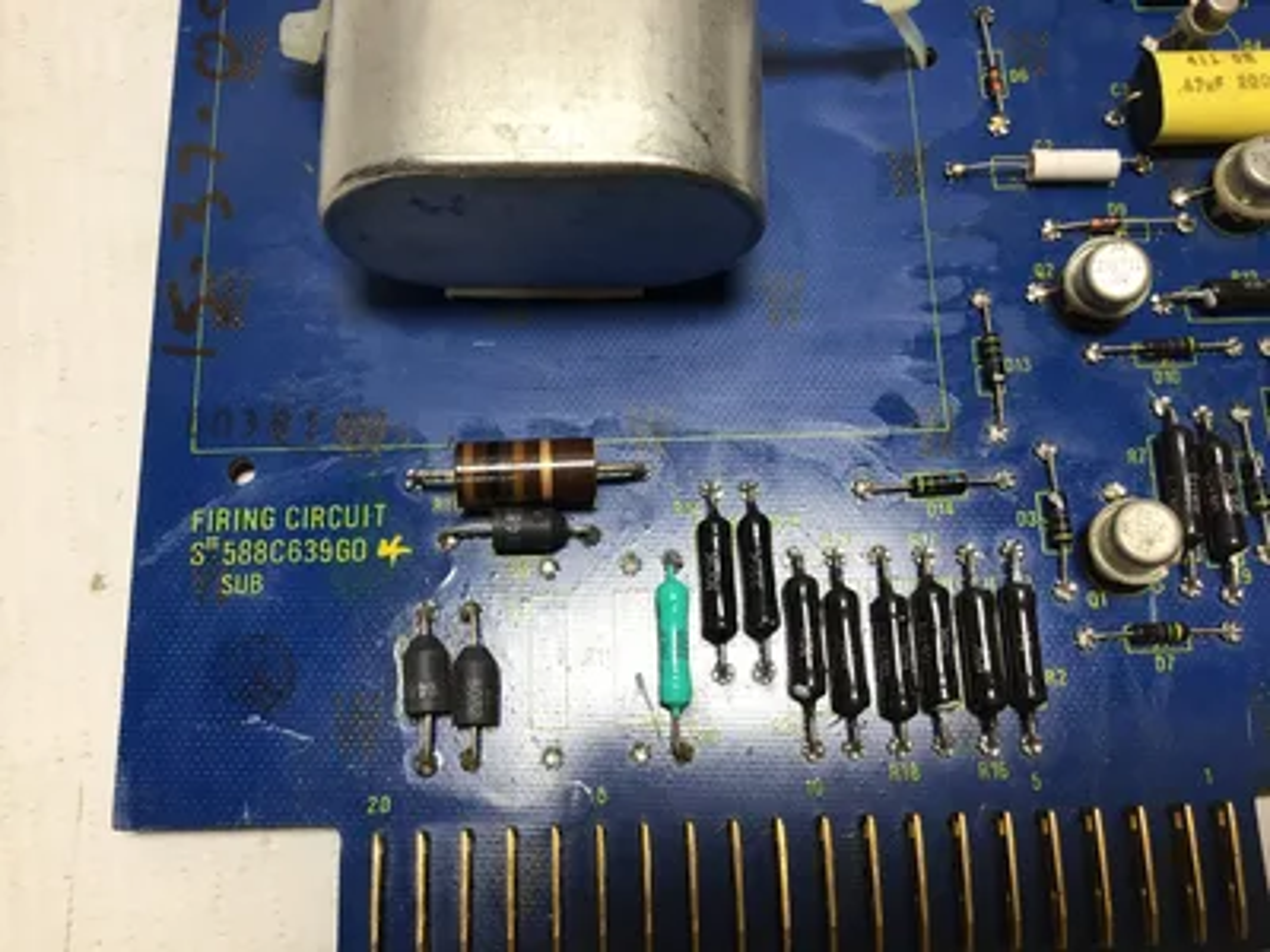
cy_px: 476
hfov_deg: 58.4
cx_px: 635
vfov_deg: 45.4
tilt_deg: -76.2
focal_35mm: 31
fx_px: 1137
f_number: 2.4
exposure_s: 1/120
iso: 32
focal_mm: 3.3
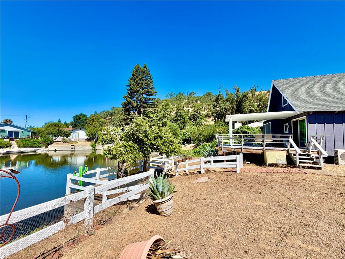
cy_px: 130
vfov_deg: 85.7
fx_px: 140
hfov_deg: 102.1
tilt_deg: +3.6
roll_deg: -1.8
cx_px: 172
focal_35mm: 14
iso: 20
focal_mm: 2.22
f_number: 2.2
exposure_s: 1/799
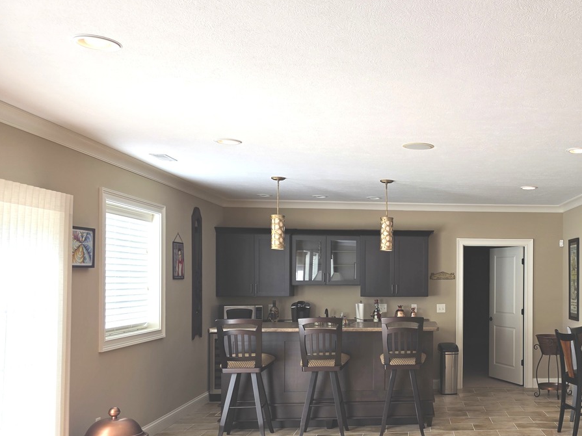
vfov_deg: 38.3
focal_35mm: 37
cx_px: 465
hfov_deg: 47.4
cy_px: 283
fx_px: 622
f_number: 1.7
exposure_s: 1/129
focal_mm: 6.3
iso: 12
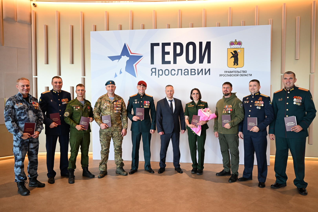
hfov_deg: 65.5
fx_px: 247
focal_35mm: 28
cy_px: 106
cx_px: 159
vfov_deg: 46.4
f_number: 4.5
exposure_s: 1/125
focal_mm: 28
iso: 1600
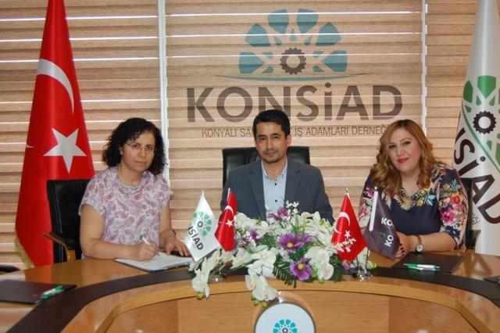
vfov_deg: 29.8
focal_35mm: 45
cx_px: 250
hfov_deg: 43.6
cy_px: 166
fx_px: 625
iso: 400
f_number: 4.2
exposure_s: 1/60
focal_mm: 30
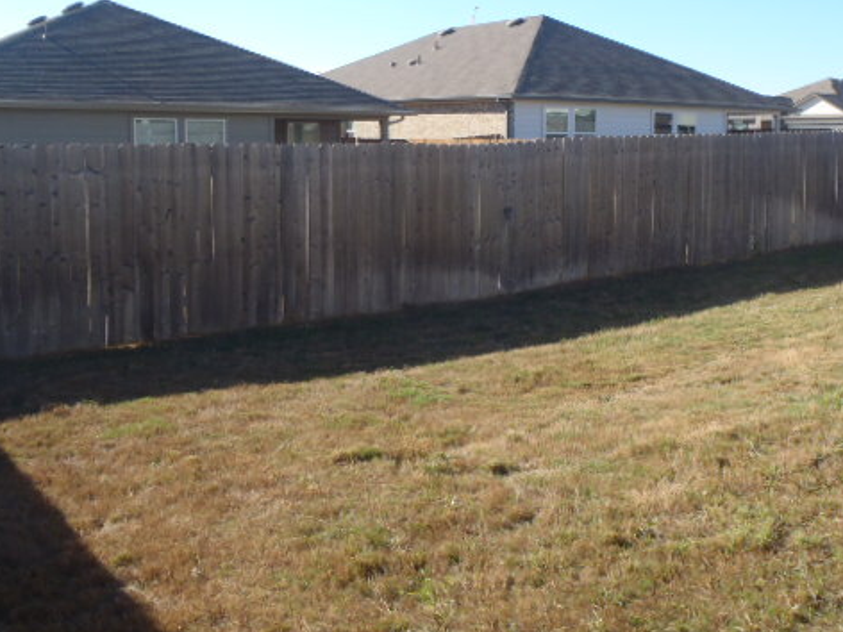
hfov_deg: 48.5
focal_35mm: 38
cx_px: 532
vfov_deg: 37.4
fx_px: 925
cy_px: 223
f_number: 3.9
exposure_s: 1/320
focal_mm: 5
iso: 80
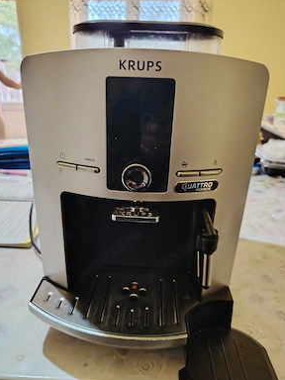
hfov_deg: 54.9
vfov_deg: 69.4
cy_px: 196
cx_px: 143
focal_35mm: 25
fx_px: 274
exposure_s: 1/20
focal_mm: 5.25
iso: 1222
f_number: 1.75
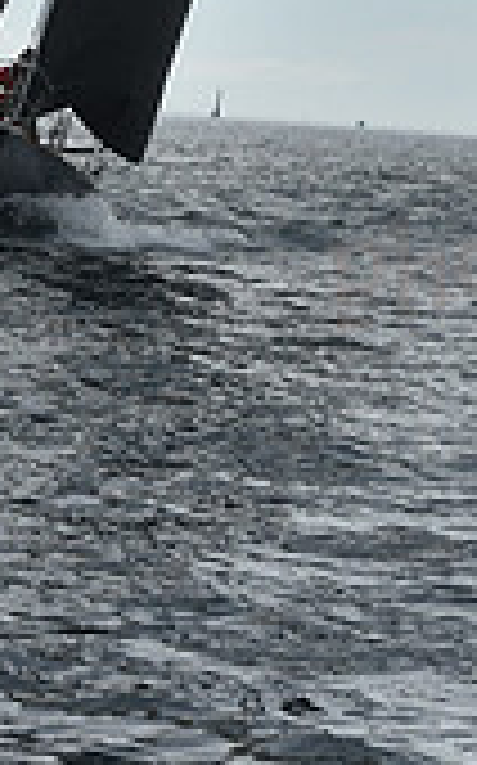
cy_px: -410
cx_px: 92
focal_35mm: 299
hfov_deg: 4.4
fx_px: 6230
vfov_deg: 6.9
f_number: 10
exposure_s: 1/800
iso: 250
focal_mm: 86
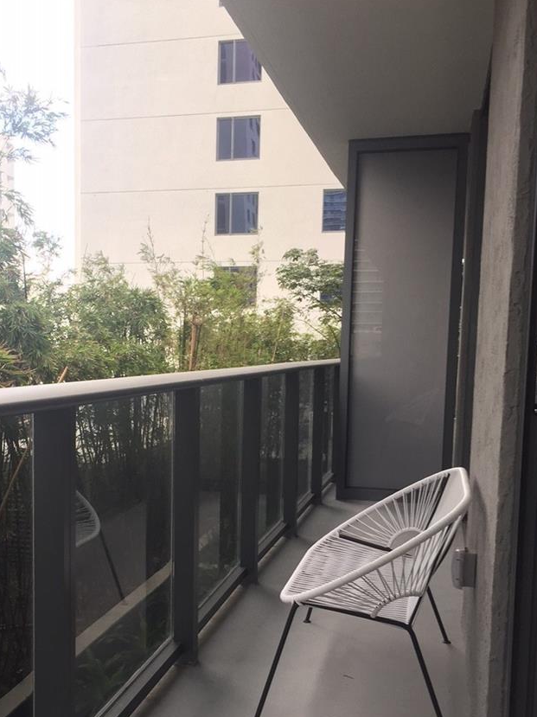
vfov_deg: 44.5
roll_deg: -0.5
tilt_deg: -6.0
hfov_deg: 34.0
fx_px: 869
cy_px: 444
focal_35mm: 42
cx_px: 176
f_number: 2.2
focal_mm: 4.15
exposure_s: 1/60
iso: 40
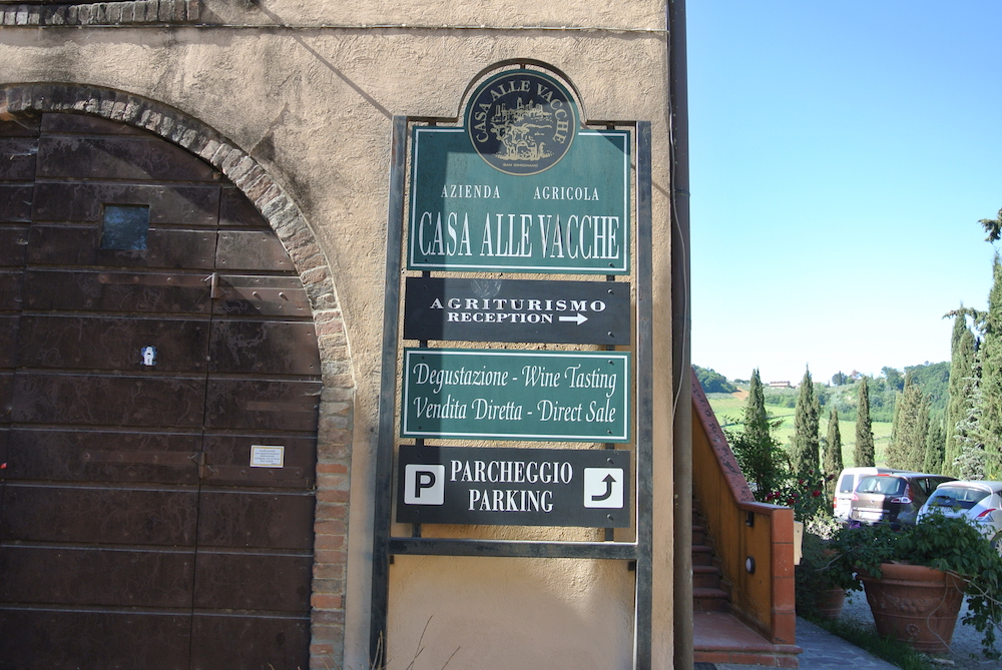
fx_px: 836
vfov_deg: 43.7
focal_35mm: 30
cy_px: 335
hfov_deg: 61.9
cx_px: 501
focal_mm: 11.4
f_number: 4
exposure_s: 1/250
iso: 100
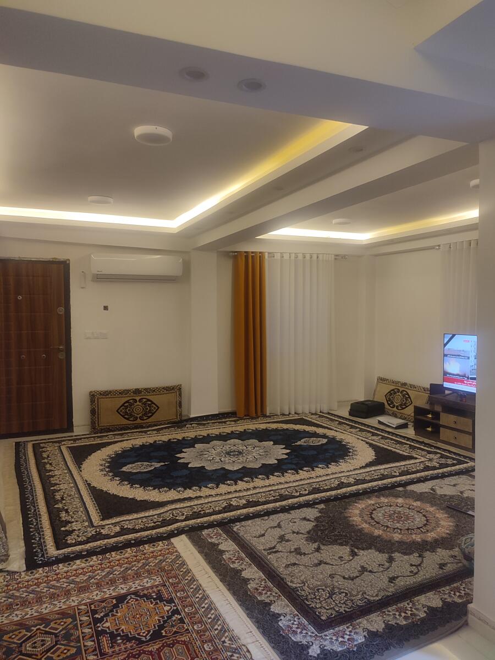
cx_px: 248
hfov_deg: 54.9
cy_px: 330
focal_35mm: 25
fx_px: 477
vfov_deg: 69.4
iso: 245
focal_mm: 6.04
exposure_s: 1/25
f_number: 1.9
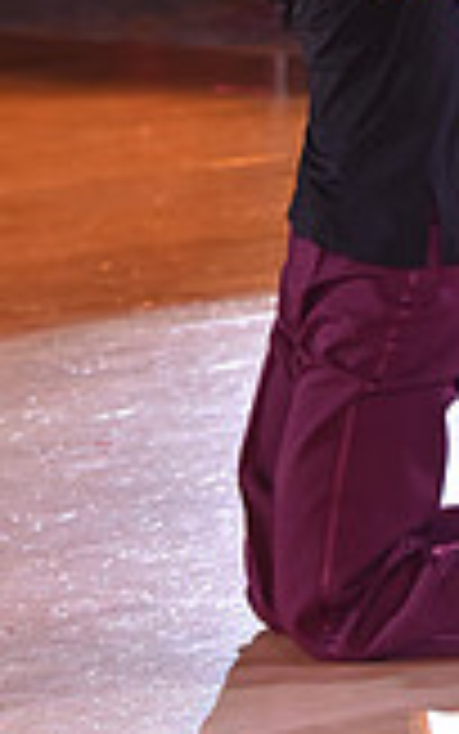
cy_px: -306
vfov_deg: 5.0
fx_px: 8399
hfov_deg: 3.1
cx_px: 475
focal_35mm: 420
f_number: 4.5
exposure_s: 1/250
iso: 1600
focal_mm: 116
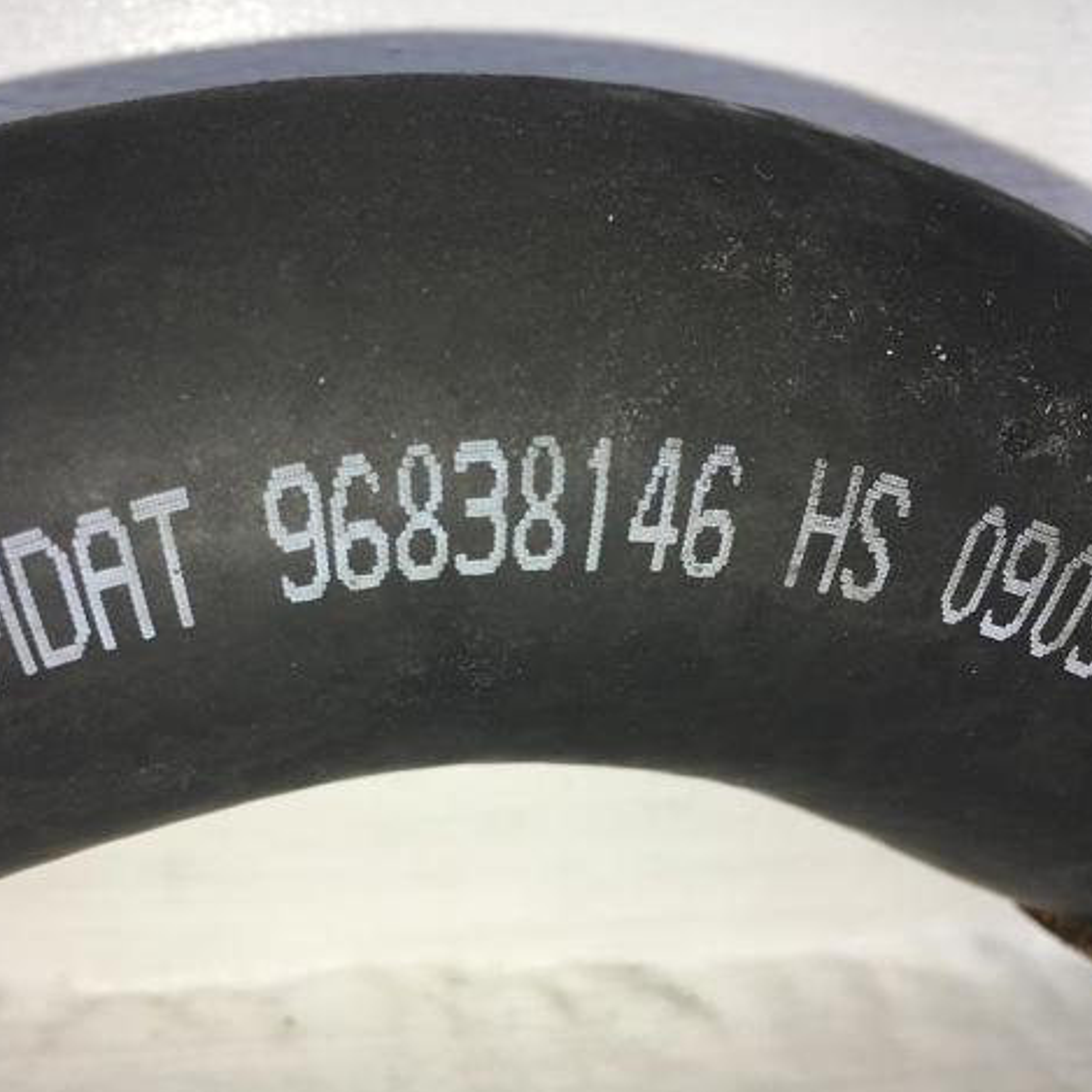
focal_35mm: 35
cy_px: 549
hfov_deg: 47.2
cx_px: 494
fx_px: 1249
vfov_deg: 47.2
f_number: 2.2
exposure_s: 1/203
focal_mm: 4.15
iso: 25
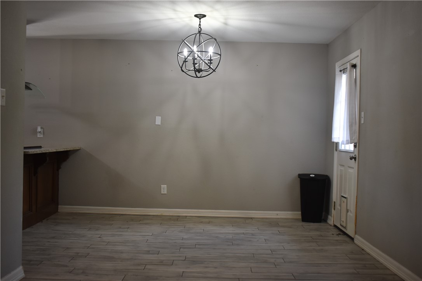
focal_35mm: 36
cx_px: 211
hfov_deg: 53.1
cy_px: 140
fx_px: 422
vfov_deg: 36.9
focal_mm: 24
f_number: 4
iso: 450
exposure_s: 1/60
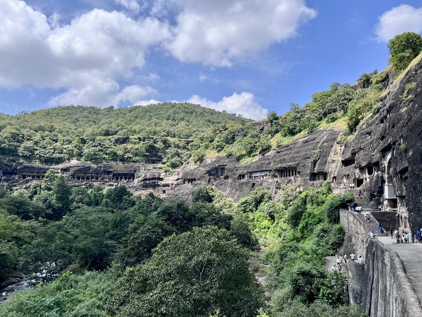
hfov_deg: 67.3
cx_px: 211
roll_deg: +0.5
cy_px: 158
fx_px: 317
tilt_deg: +7.1
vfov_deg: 53.1
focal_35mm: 26
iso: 50
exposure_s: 1/2967
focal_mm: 5.1
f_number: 1.6
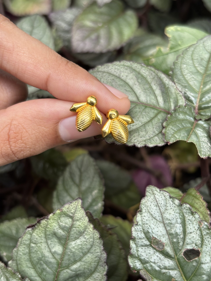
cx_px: 106
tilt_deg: -58.8
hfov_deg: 28.0
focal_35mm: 52
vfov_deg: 36.8
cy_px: 140
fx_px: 423
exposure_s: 1/121
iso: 32
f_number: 1.6
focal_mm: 5.96
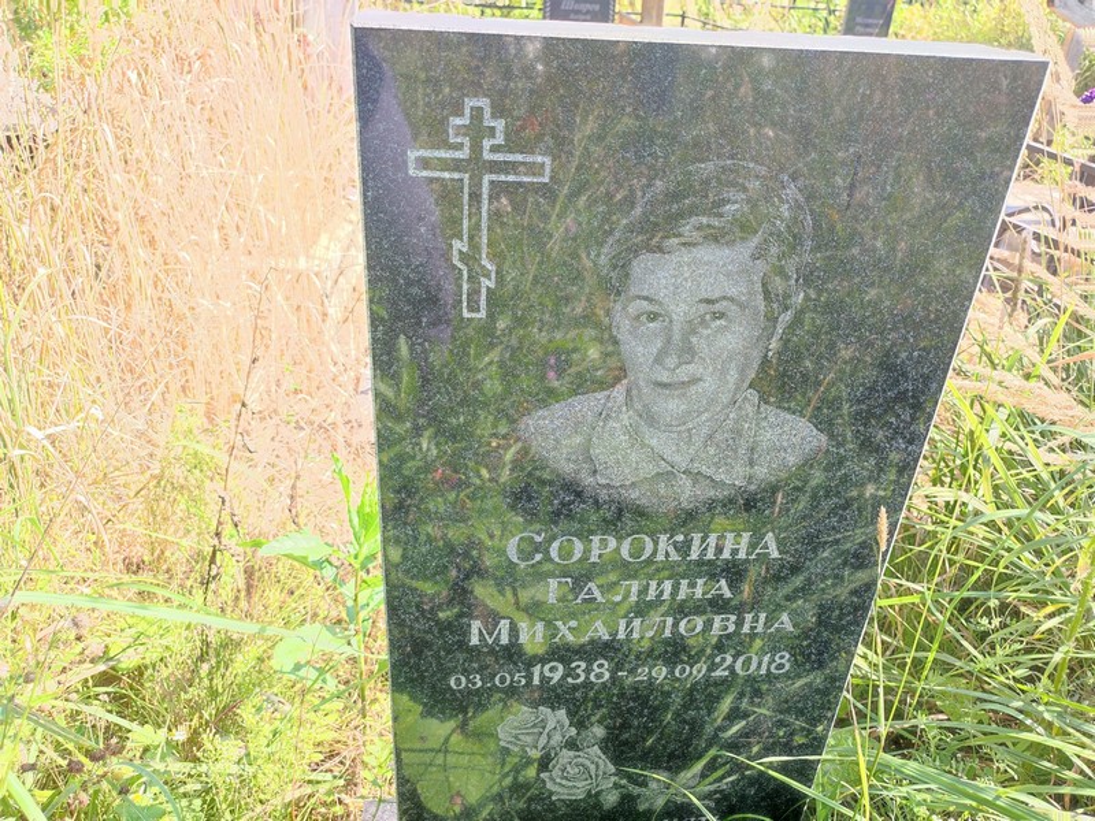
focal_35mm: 25
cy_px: 410
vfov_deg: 54.9
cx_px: 548
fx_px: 791
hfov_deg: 69.4
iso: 70
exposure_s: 1/50
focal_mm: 6.04
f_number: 1.9
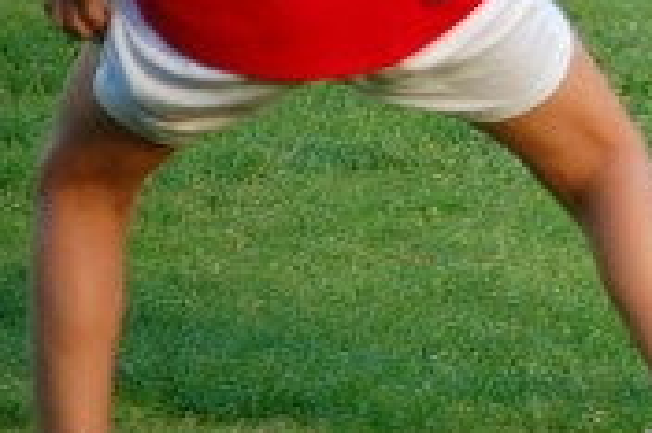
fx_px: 14837
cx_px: 837
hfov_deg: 2.5
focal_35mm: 820
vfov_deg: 1.7
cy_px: -165
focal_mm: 160
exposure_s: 1/500
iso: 640
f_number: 5.3
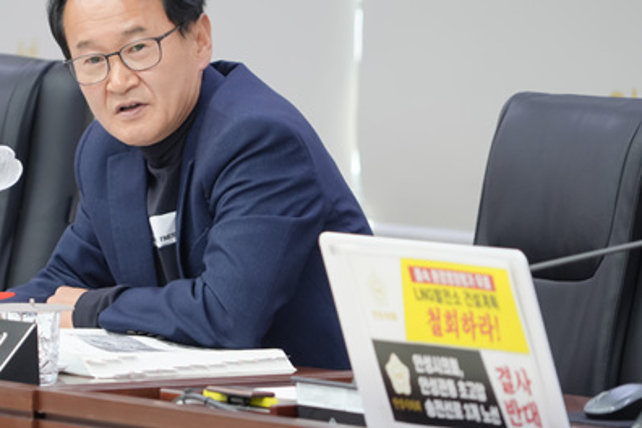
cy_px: 156
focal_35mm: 389
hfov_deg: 5.3
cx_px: 195
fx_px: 6937
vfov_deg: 3.5
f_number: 6.3
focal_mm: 237
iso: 800
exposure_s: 1/50
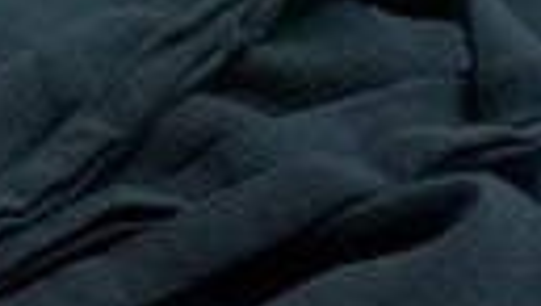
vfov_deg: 6.1
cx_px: -998
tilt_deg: -53.9
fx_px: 2514
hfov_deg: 9.8
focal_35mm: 175
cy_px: 1073
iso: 200
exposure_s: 1/60
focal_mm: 4.25
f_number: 1.8
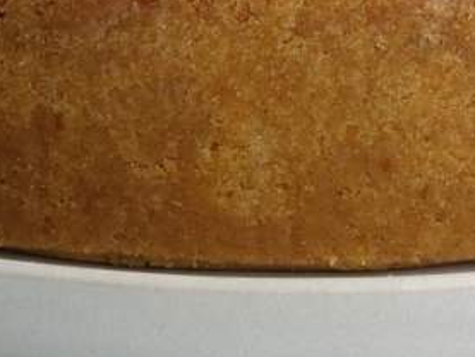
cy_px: -196
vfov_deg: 4.7
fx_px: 4283
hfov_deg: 6.3
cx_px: 278
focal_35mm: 312
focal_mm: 36
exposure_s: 1/80
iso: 800
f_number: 8
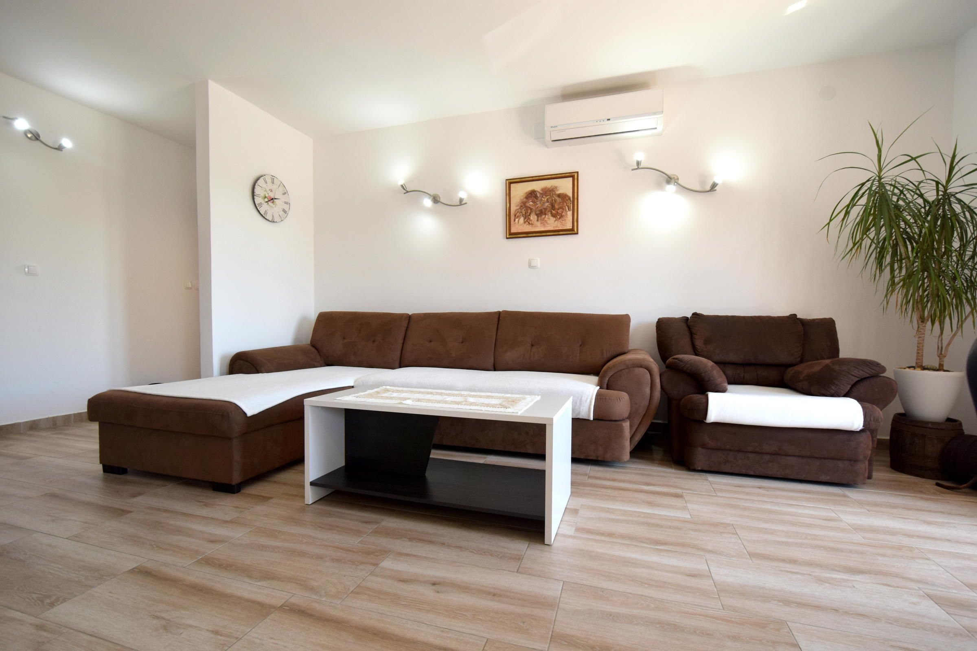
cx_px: 488
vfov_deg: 77.3
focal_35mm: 15
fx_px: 407
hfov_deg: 100.4
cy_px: 326
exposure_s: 1/100
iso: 400
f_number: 5
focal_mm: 10
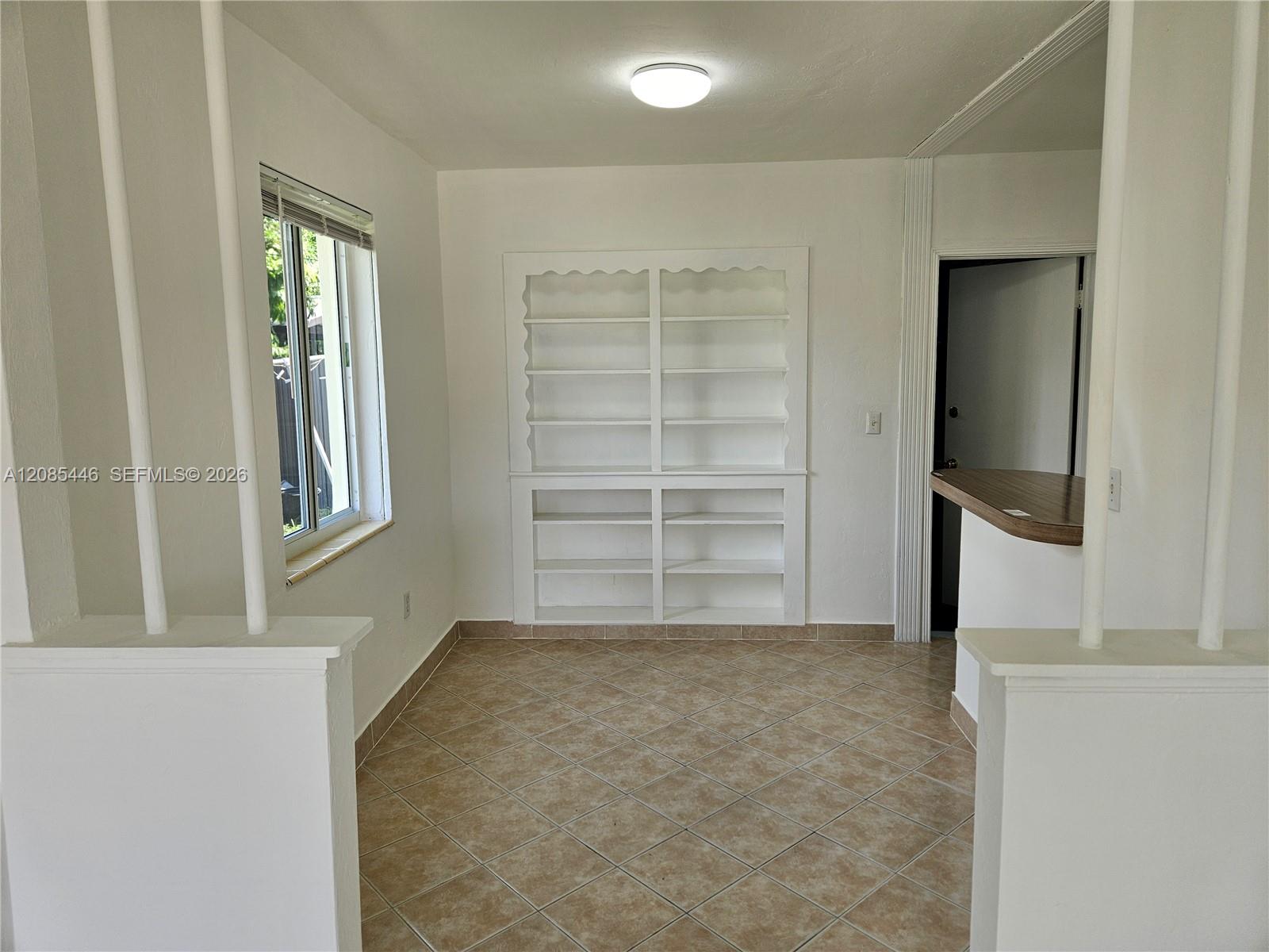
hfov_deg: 73.9
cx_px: 634
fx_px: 843
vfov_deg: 58.9
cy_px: 476
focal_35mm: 23
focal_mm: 5.4
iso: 40
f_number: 1.8
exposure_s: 1/120
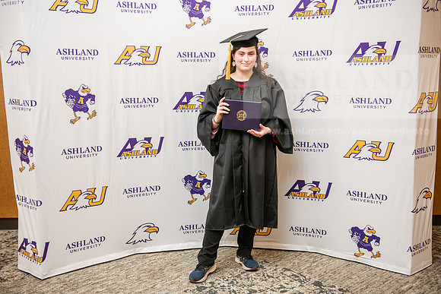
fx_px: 490
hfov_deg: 48.4
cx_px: 220
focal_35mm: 40
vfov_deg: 33.4
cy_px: 147
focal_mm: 40
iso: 2000
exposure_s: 1/160
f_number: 3.2
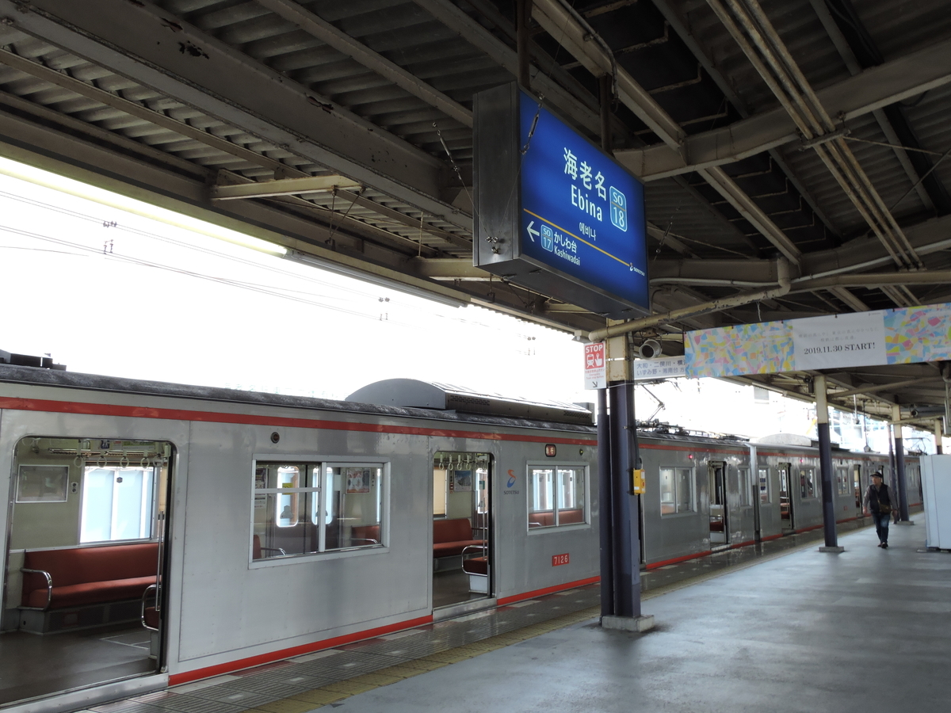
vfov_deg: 46.8
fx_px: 824
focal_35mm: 30
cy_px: 356
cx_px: 476
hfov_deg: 60.0
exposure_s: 1/40
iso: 140
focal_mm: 5.4
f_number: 5.6
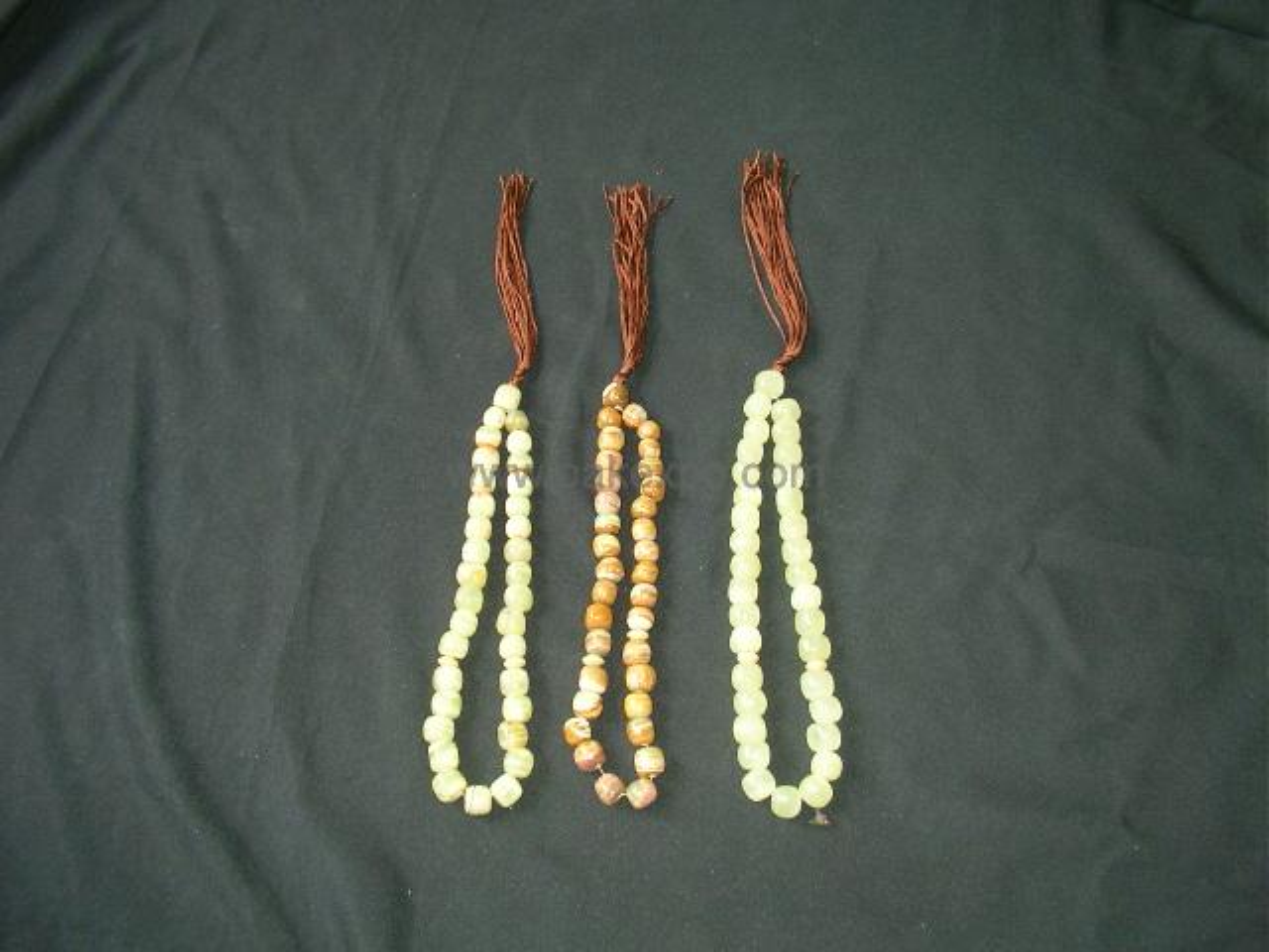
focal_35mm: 38
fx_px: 1393
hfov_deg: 49.0
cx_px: 634
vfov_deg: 37.7
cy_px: 476
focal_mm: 6
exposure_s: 1/31.6
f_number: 2.9
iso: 100
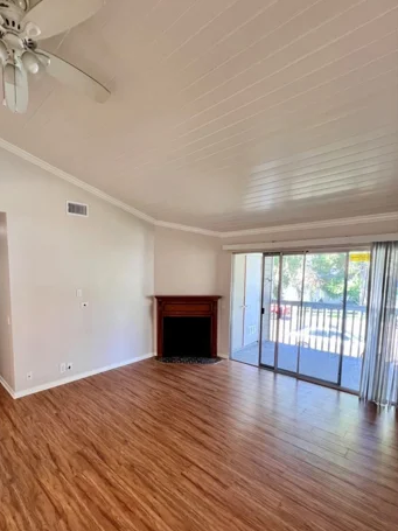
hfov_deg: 77.0
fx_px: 245
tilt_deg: -5.6
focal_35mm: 16
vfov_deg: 94.1
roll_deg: -0.7
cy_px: 296
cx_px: 155
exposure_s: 1/60
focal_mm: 1.57
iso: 160
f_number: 1.8
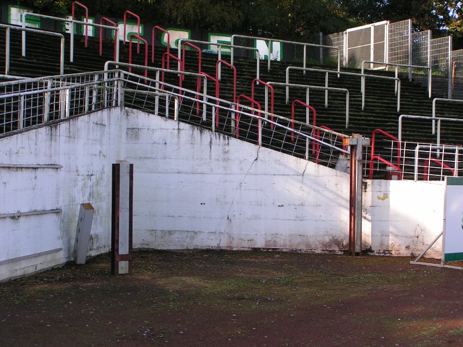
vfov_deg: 23.7
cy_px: 174
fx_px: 829
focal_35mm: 62
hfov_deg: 31.2
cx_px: 232
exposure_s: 1/160
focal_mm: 9.6
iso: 50
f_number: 5
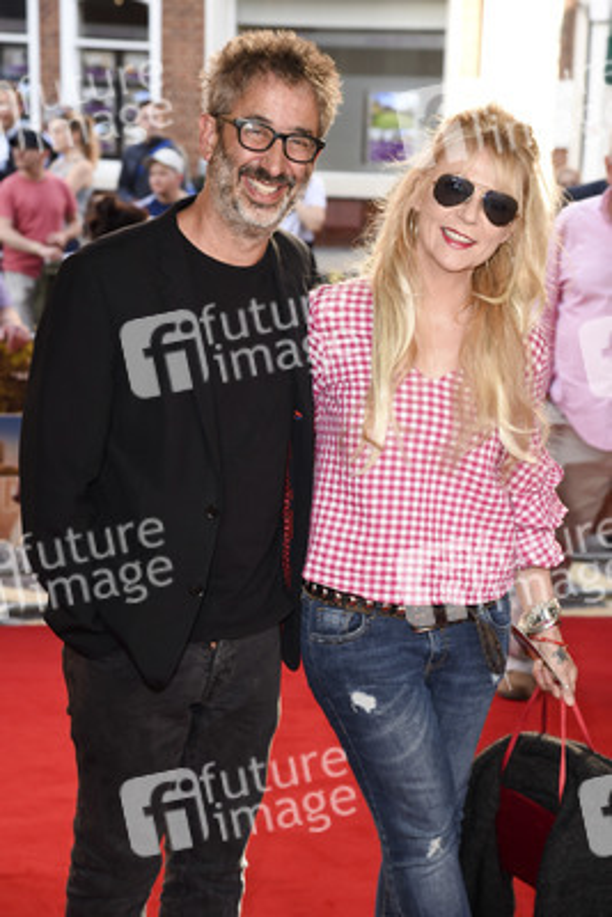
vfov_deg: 23.6
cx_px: 306
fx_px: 2191
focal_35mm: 86
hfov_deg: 15.9
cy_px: 458
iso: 800
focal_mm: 86
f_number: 6.3
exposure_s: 1/250
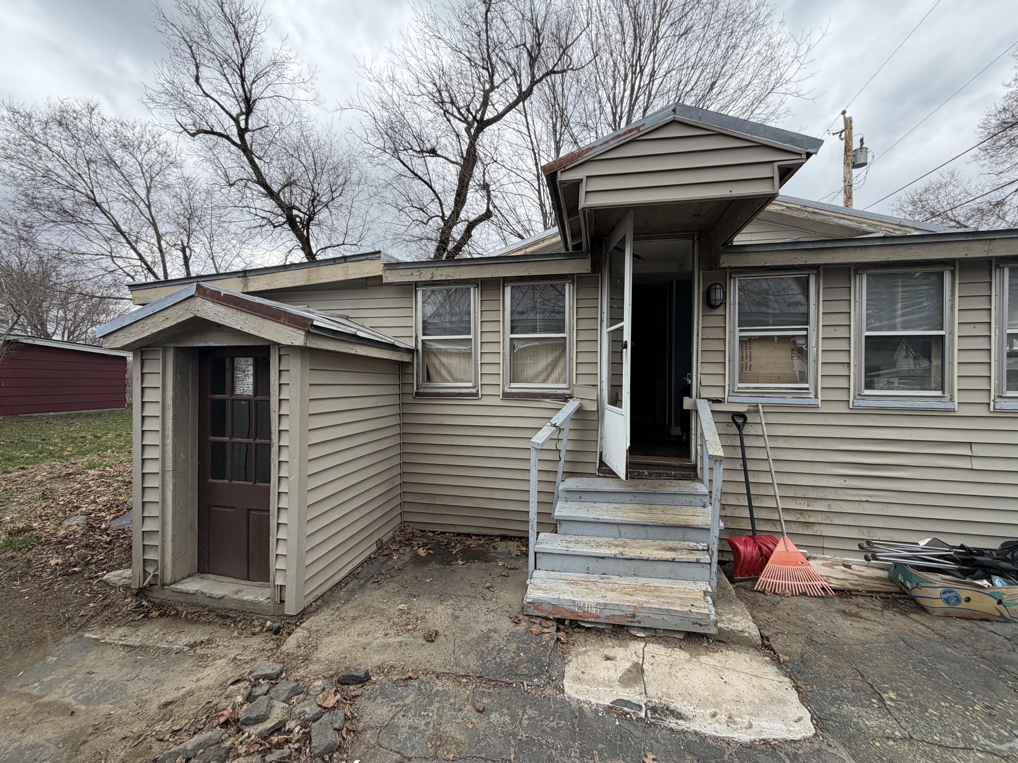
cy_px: 382
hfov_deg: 102.1
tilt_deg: -0.3
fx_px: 412
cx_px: 509
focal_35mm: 14
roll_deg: +0.1
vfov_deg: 85.7
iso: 40
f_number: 2.2
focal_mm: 2.22
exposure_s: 1/644
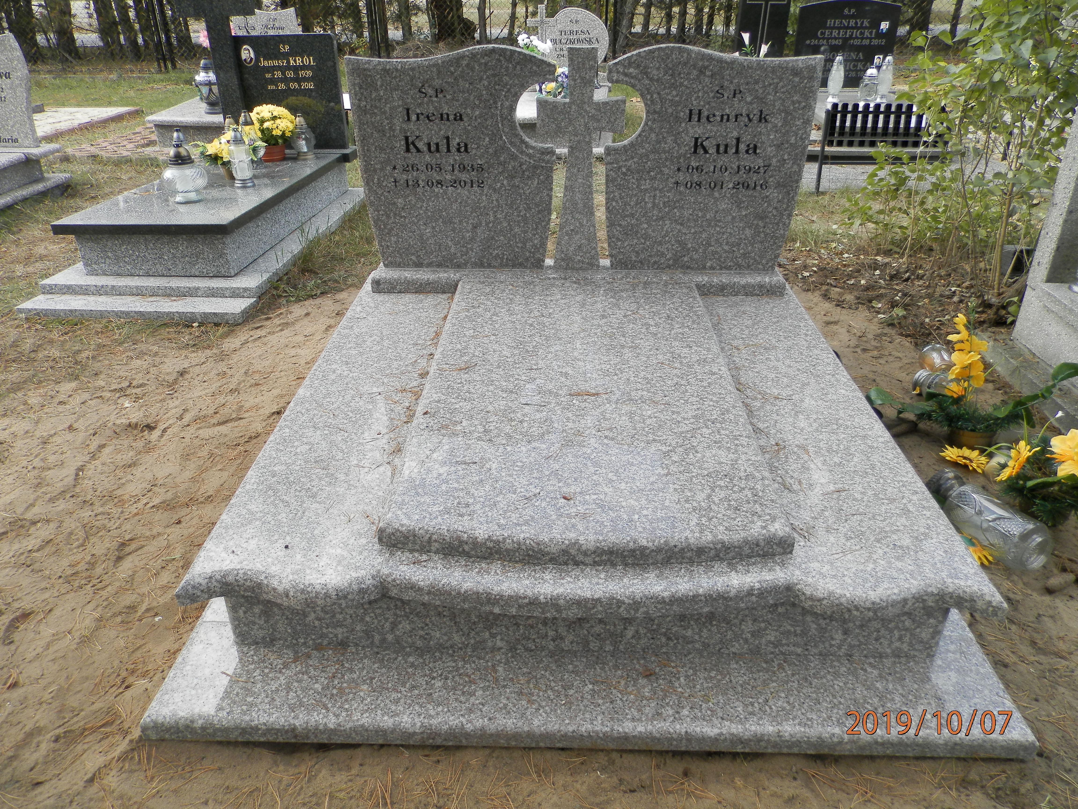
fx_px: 779
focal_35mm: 25
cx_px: 539
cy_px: 404
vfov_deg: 54.9
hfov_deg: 69.4
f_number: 3.1
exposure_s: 1/160
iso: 80
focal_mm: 4.5
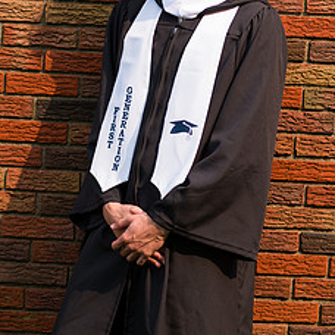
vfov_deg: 11.5
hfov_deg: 11.4
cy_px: 71
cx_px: 347
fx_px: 1653
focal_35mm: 151
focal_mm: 70
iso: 200
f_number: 3.2
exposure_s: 1/1000
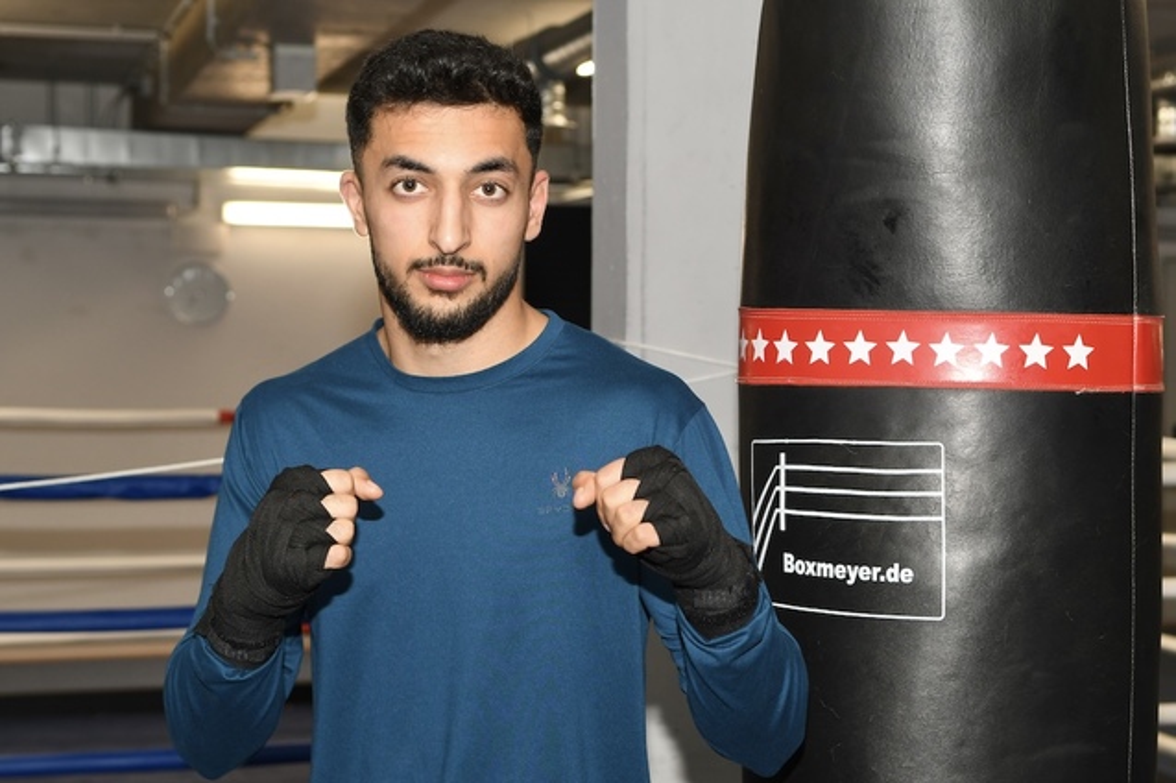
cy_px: 392
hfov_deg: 30.5
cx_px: 588
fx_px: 2155
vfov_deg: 20.6
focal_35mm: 66
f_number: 4.5
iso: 400
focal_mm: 44
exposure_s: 1/100
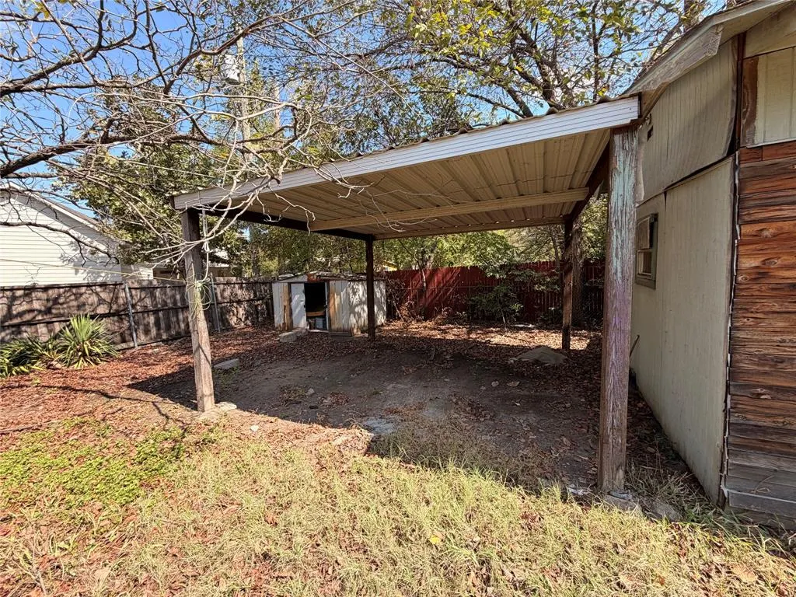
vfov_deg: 85.7
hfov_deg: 102.1
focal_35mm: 14
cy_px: 298
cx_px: 398
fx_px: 322
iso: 50
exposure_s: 1/502
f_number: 2.2
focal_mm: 2.22
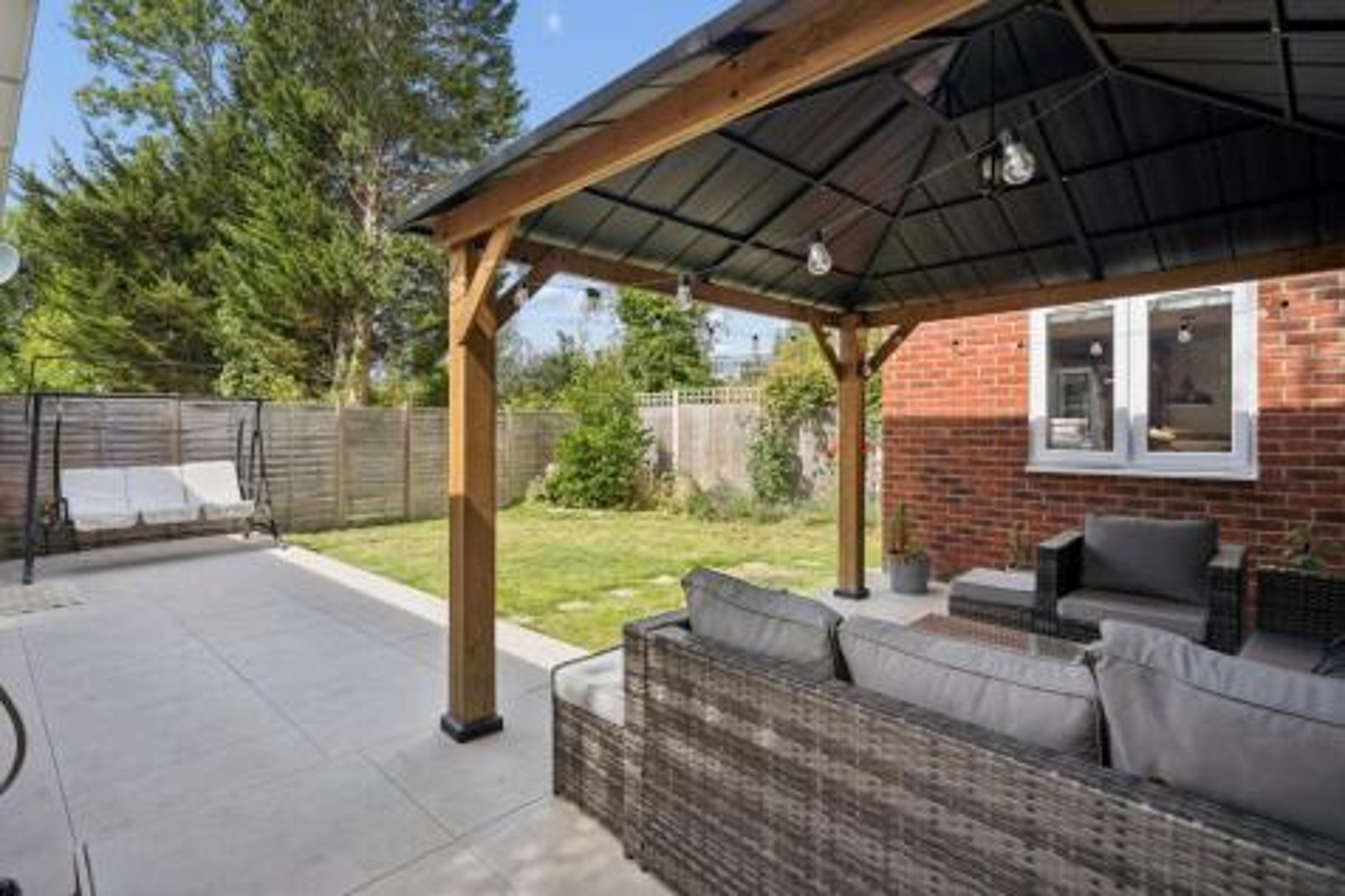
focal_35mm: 16
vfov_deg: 73.7
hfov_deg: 96.8
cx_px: 672
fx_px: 598
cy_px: 448
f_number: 7.1
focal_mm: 16
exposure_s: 1/320
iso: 320
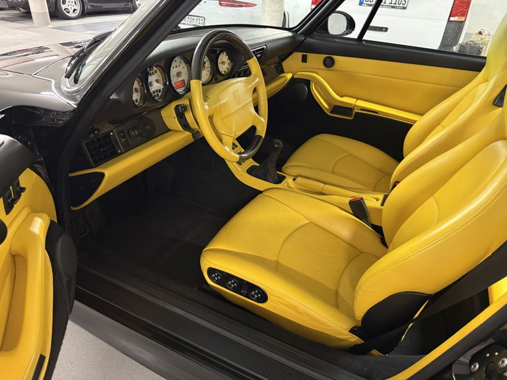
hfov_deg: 71.6
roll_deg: -2.7
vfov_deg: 56.8
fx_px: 352
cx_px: 254
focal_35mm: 24
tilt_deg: -31.9
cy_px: 190
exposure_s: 1/33
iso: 640
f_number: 1.78
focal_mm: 6.76
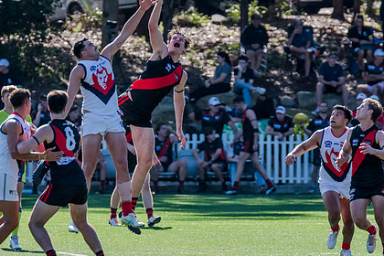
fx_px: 7498
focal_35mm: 703
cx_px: 149
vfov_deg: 2.0
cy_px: 133
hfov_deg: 2.9
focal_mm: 420
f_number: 7.1
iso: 800
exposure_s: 1/1600
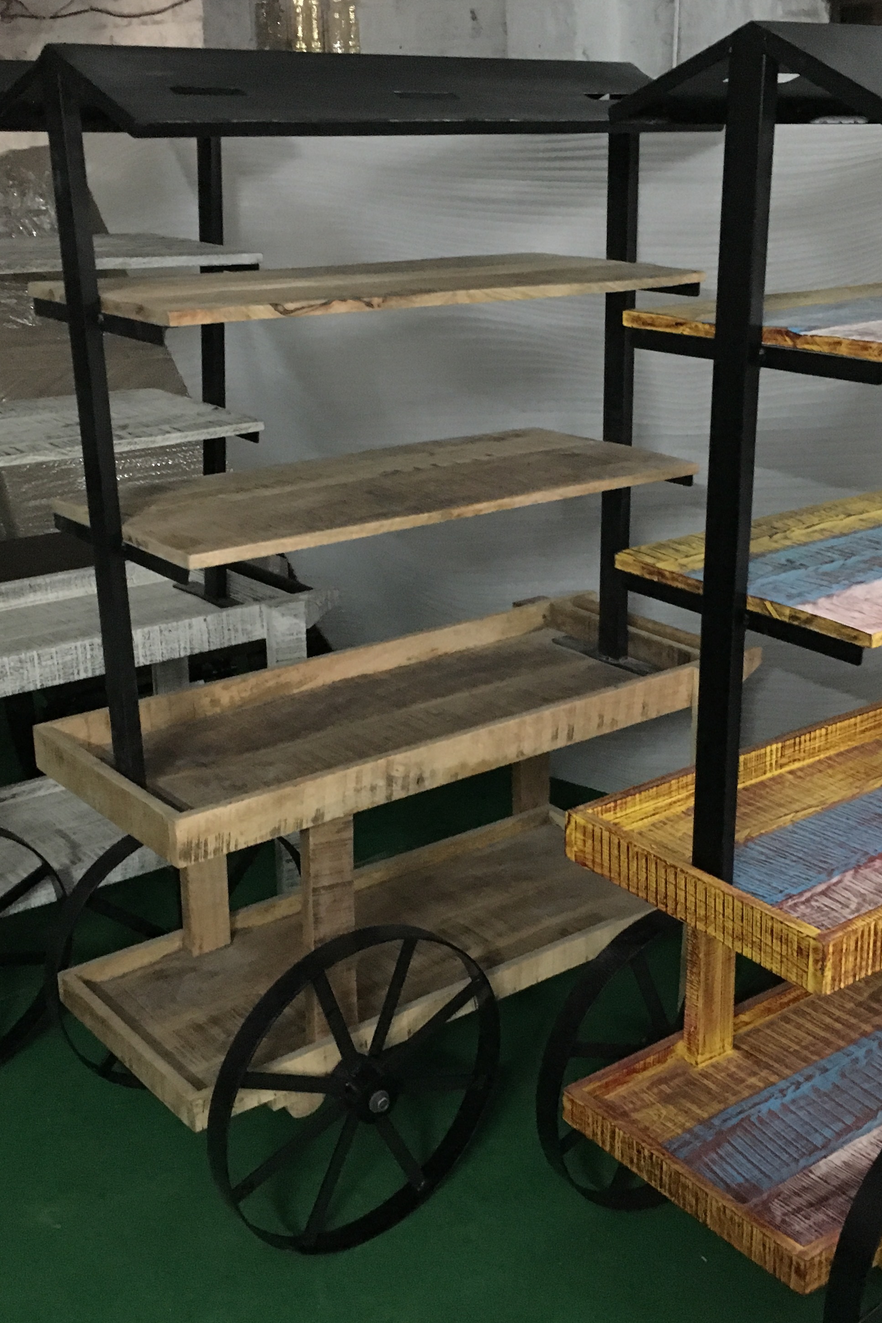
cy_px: 664
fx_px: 1544
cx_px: 504
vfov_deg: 46.4
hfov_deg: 31.8
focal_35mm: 42
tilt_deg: -19.8
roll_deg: +1.6
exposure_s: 1/17
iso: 500
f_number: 2.2
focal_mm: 4.15
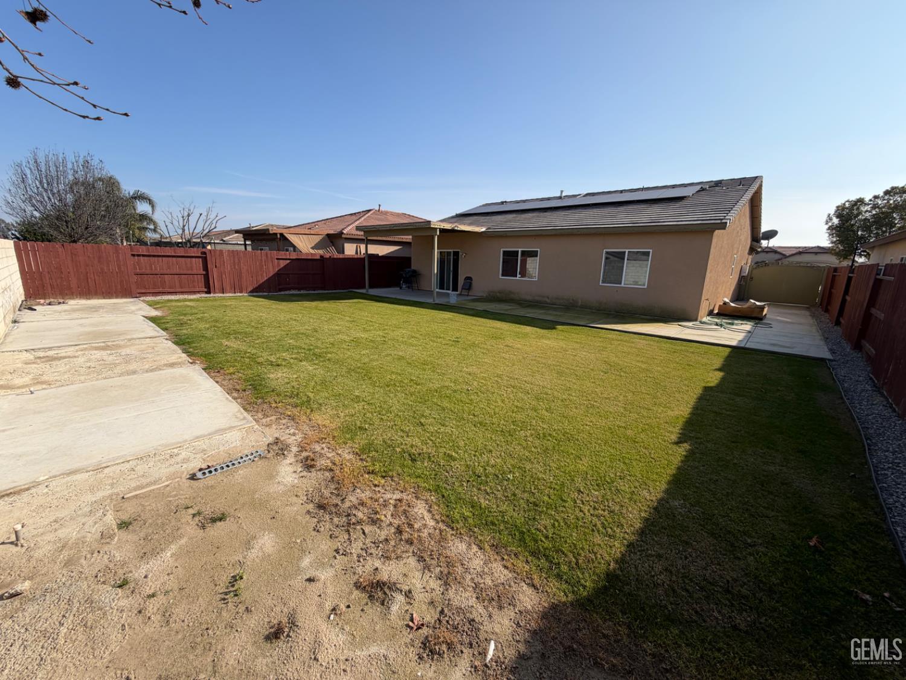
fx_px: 366
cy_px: 340
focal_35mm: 14
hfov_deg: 102.1
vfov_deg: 85.7
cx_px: 453
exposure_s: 1/779
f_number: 2.2
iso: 20
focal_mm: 2.22
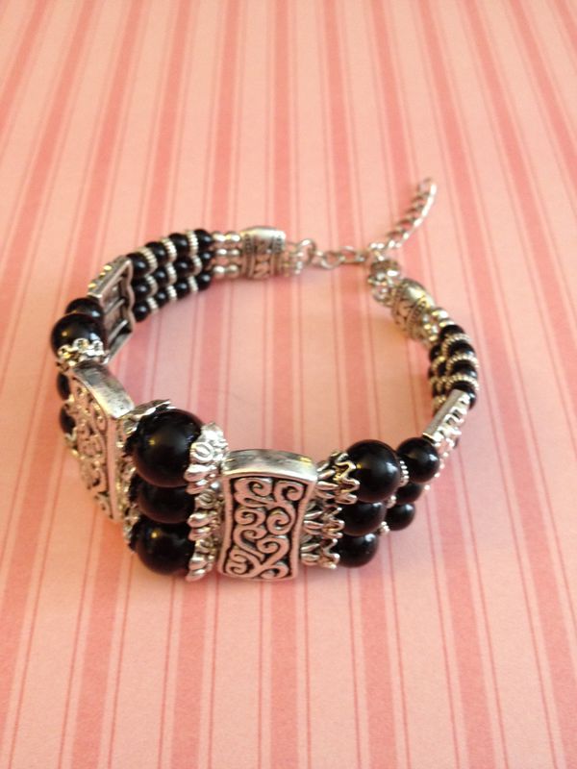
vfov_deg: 52.6
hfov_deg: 40.7
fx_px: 778
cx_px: 288
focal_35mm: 35
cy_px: 384
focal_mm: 4.28
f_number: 2.4
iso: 200
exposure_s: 1/20
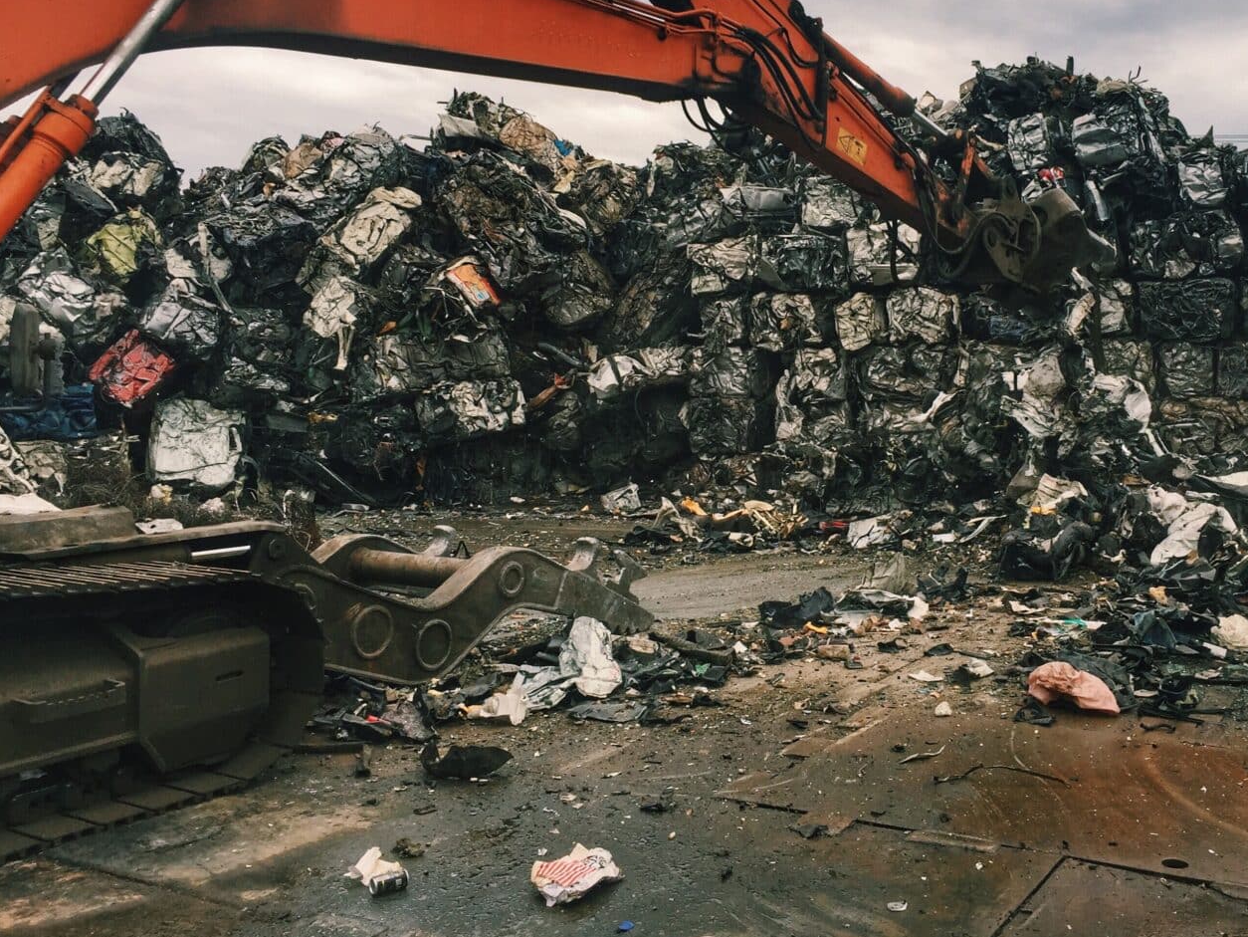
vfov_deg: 38.4
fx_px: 1334
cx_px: 746
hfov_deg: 49.8
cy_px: 354
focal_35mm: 37
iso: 32
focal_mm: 4.15
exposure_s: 1/216
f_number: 2.2
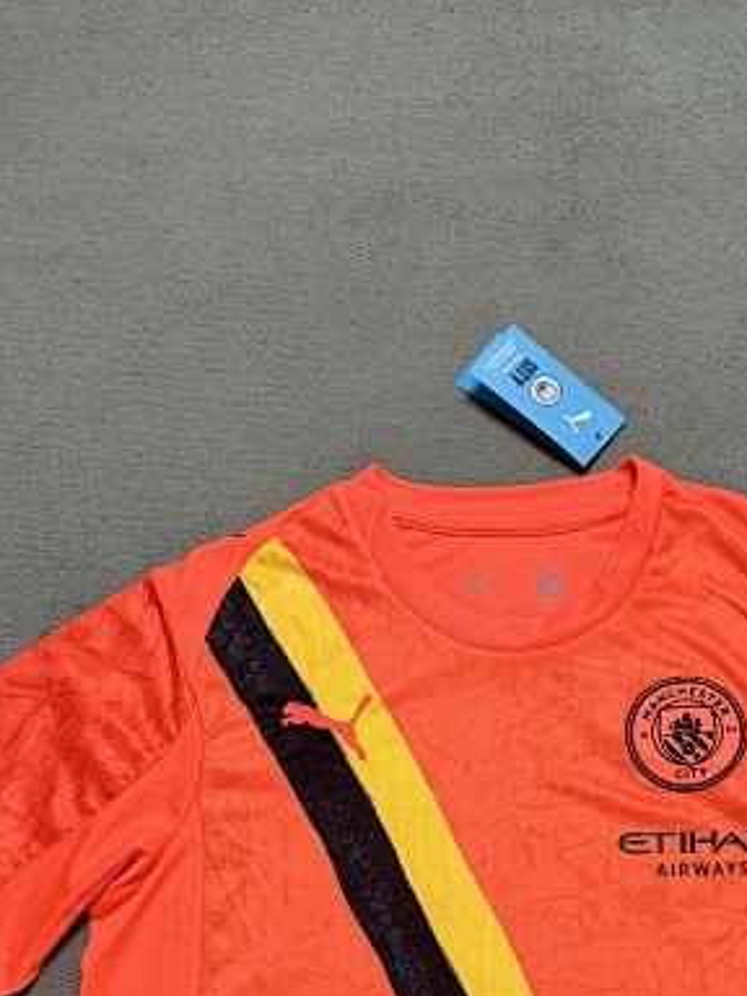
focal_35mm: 50
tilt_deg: -77.4
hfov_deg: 28.8
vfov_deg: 35.1
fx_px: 1439
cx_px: 527
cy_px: 967
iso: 250
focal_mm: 6.76
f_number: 1.78
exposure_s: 1/51
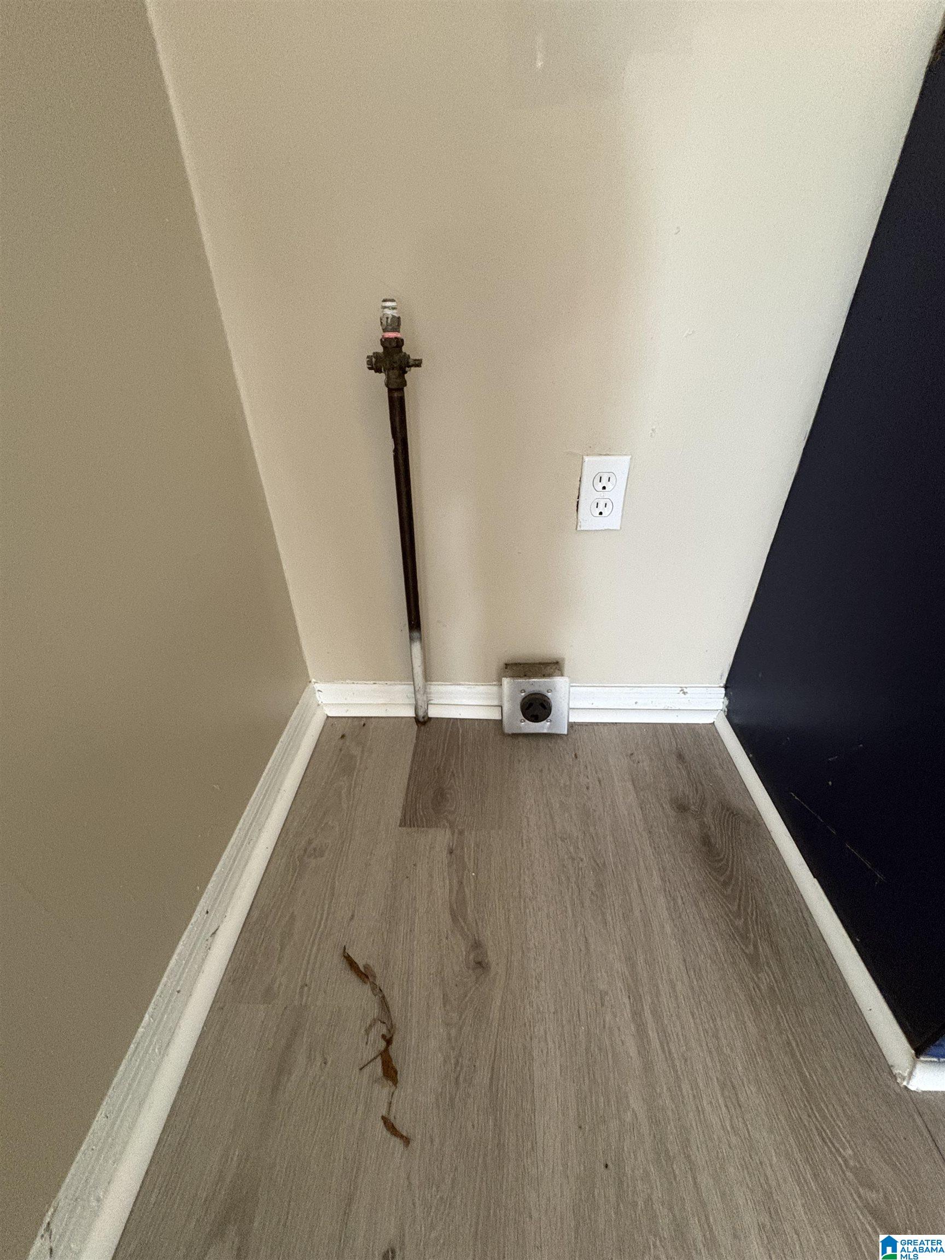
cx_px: 472
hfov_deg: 85.7
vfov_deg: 102.1
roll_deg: +1.2
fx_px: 510
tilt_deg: -31.2
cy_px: 630
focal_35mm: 14
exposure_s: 1/60
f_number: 2.2
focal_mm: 2.22
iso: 500
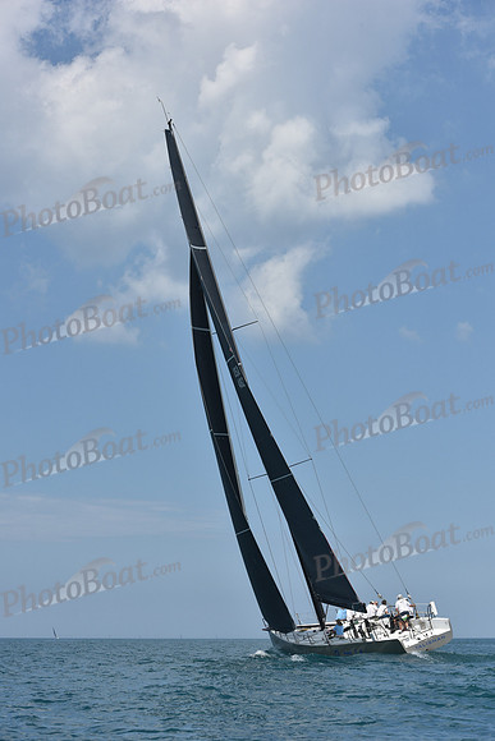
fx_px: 1443
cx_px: 248
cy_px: 370
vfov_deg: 28.8
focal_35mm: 70
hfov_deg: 19.5
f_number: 9
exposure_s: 1/1250
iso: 250
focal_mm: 70
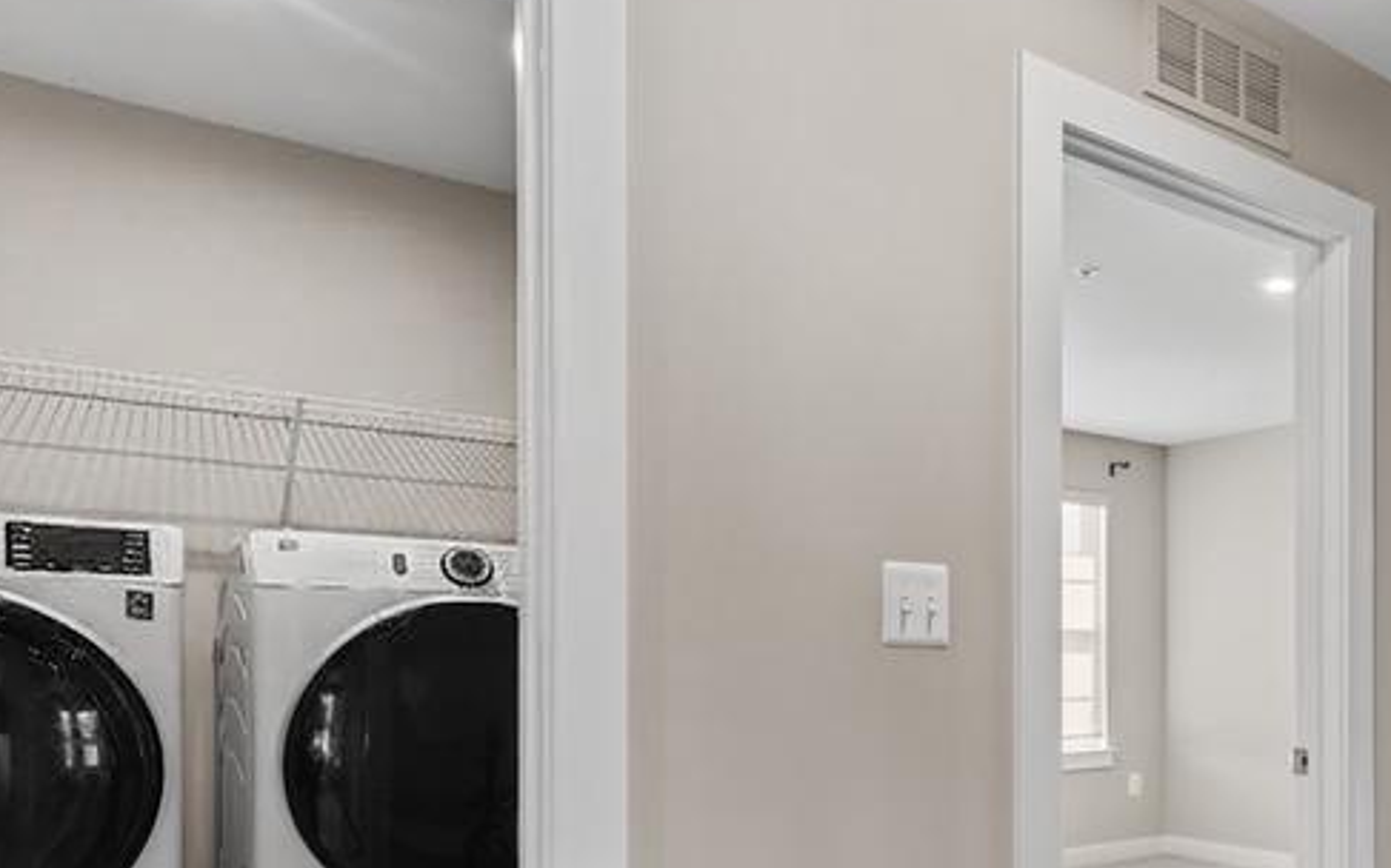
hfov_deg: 57.9
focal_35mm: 30
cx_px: 1125
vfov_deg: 40.0
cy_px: 704
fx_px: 1137
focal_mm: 14
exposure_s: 1.3
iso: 100
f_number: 8
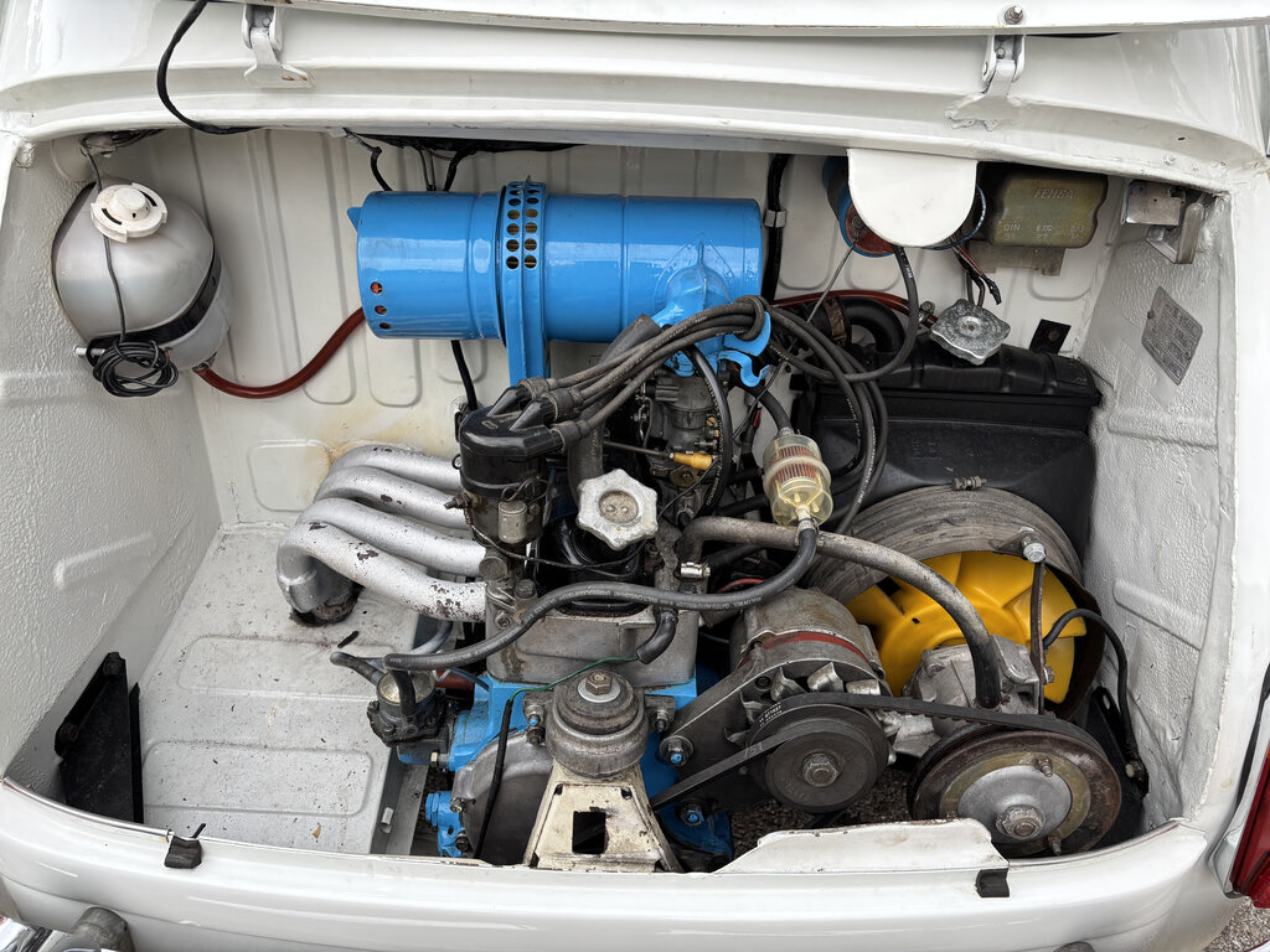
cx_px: 635
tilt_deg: -27.4
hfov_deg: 67.3
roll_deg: -1.8
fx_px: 954
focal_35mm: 26
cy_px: 476
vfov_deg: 53.1
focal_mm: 5.96
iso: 50
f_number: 1.6
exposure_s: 1/121
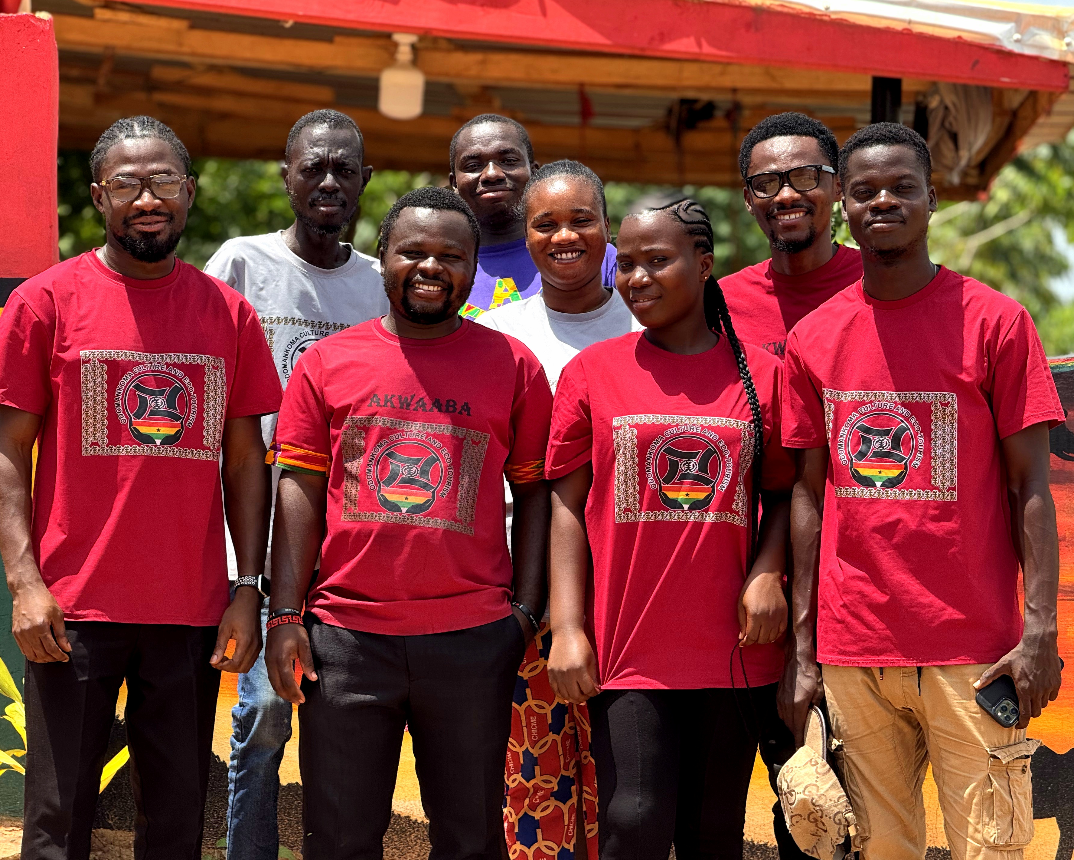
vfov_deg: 11.6
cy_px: 450
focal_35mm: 133
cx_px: 492
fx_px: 4228
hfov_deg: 14.5
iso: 50
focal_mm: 15.66
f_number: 2.8
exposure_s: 1/345
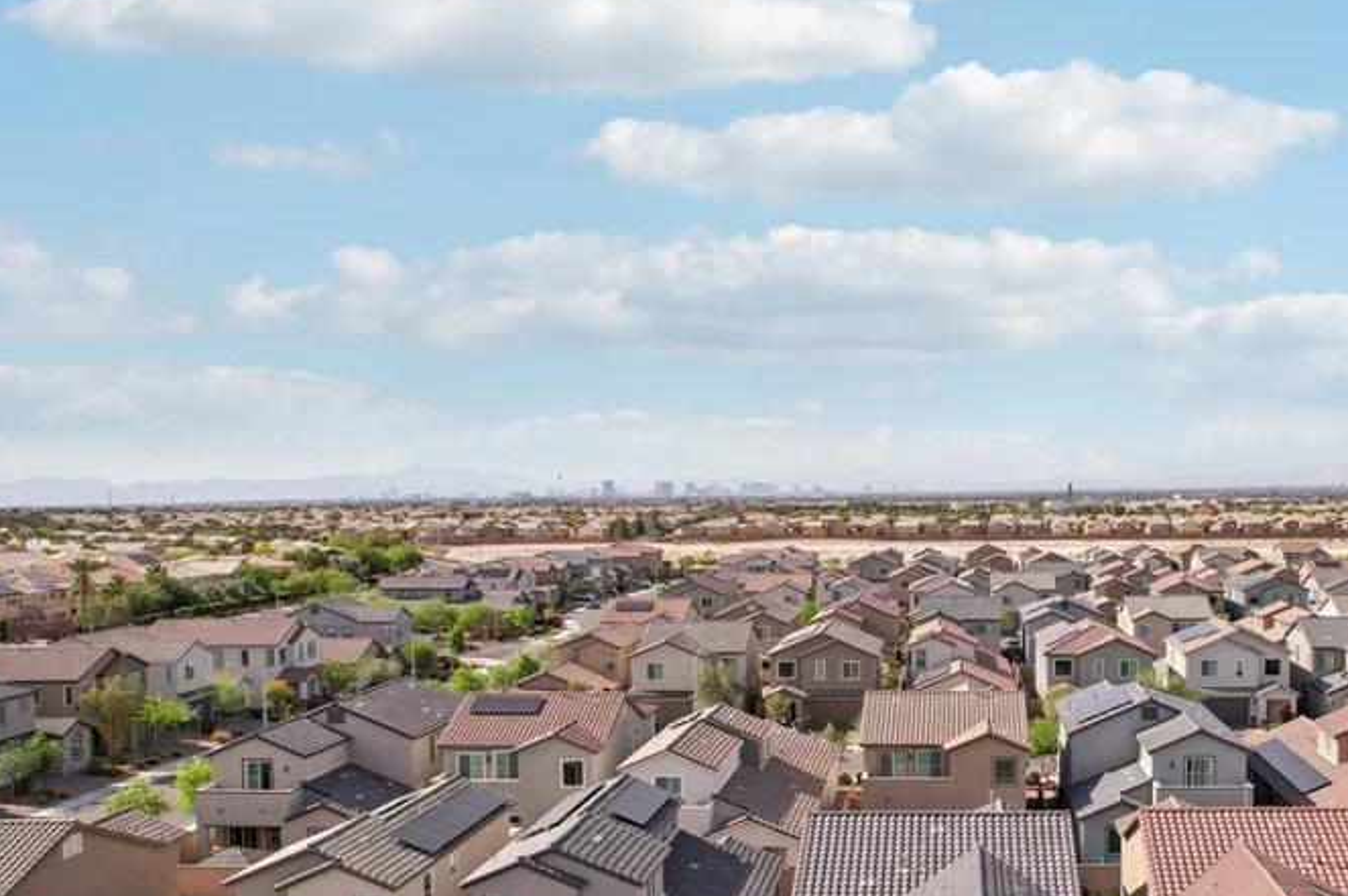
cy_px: 571
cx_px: 958
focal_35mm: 34
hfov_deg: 54.0
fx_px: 1272
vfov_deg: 38.5
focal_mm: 8.4
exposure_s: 1/2000
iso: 120
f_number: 2.8
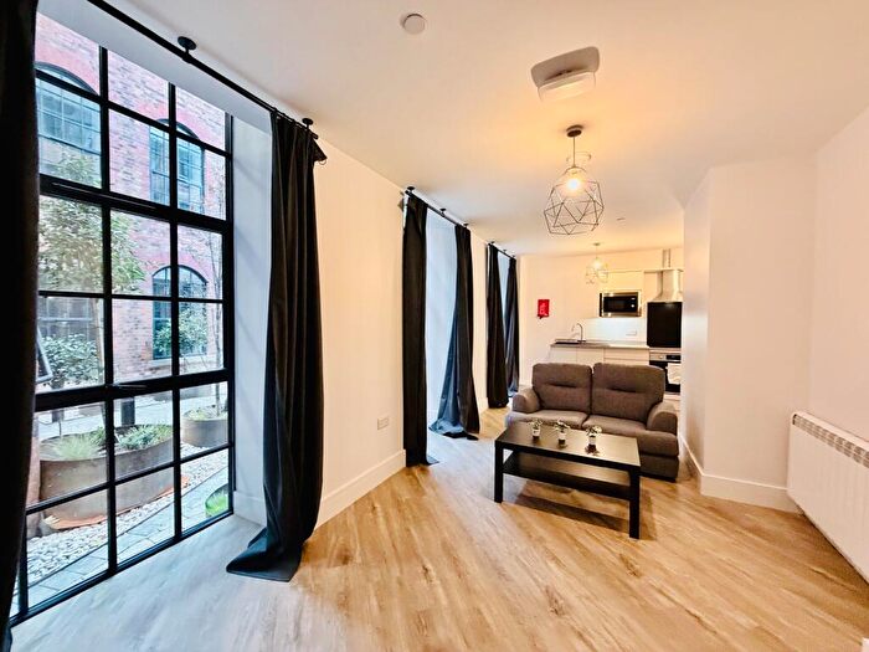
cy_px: 326
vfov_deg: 85.7
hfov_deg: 102.1
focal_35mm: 14
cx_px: 434
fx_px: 351
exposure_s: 1/50
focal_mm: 2.22
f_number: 2.2
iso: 400
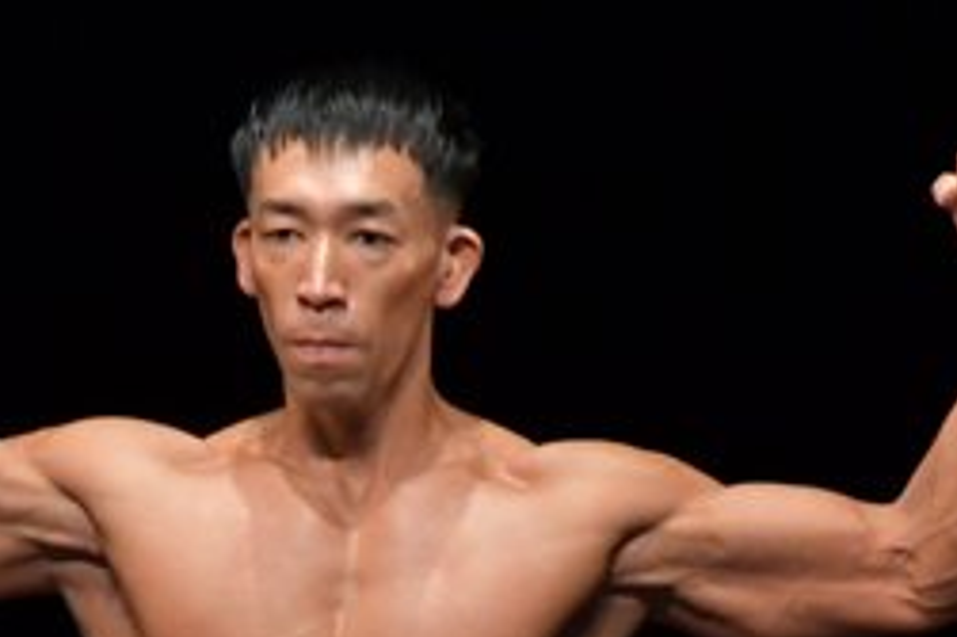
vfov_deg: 1.0
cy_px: 851
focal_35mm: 1387
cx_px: 189
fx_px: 36846
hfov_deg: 1.5
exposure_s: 1/400
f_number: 5.6
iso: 3200
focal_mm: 300
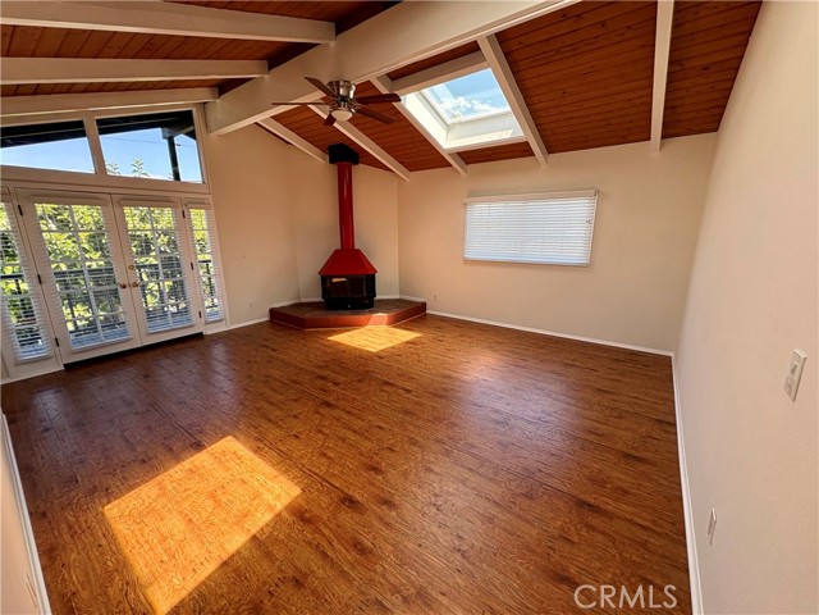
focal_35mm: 14
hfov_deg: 102.1
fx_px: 331
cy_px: 308
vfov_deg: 85.7
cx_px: 410
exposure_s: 1/135
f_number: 2.2
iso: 64
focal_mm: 2.22
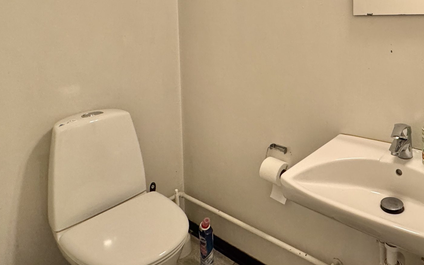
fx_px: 312
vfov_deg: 42.9
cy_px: 36
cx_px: 319
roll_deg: +0.5
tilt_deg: -2.7
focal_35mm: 27
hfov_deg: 64.2
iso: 320
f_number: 2.2
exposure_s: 1/50
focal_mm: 2.22
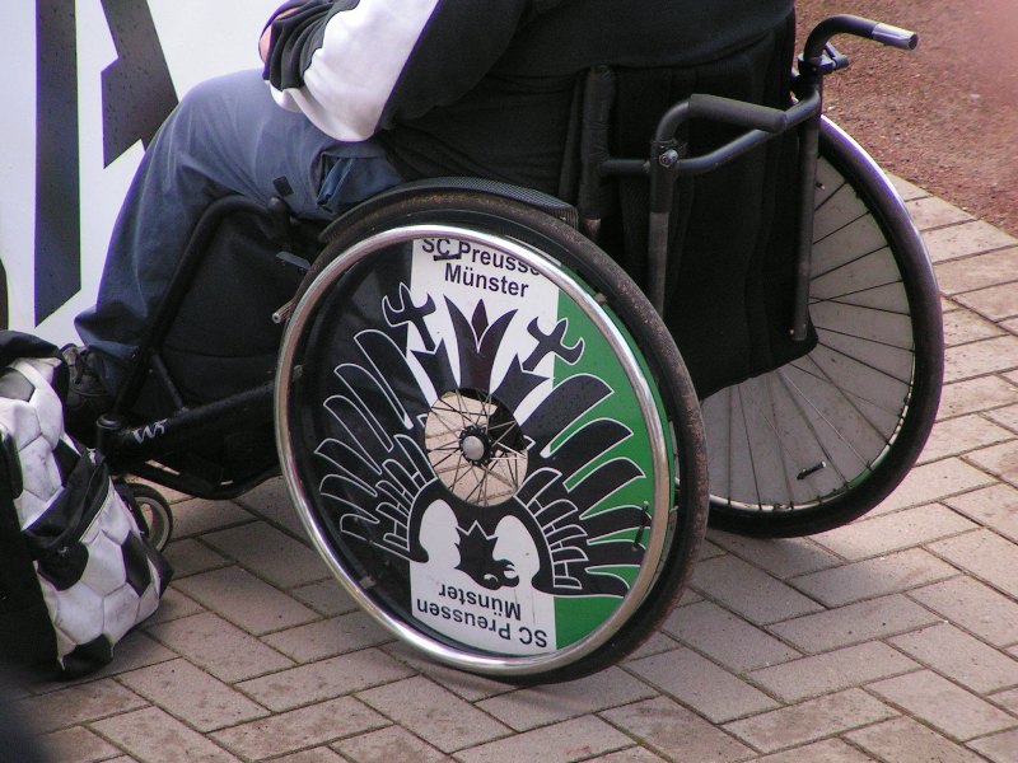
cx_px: 509
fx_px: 11175
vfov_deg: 3.9
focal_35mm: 380
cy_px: 382
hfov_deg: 5.2
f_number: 3.5
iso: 160
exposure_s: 1/320
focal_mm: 58
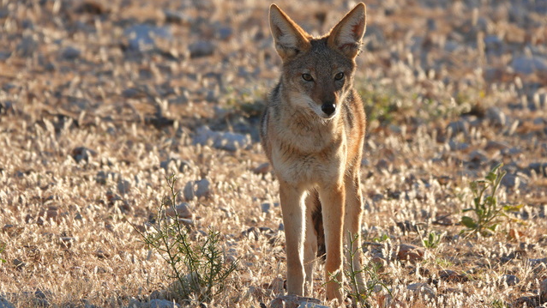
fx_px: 9153
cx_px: 274
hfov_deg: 3.4
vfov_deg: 1.9
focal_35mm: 631
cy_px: 145
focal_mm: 220
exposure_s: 1/1000
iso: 250
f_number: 4
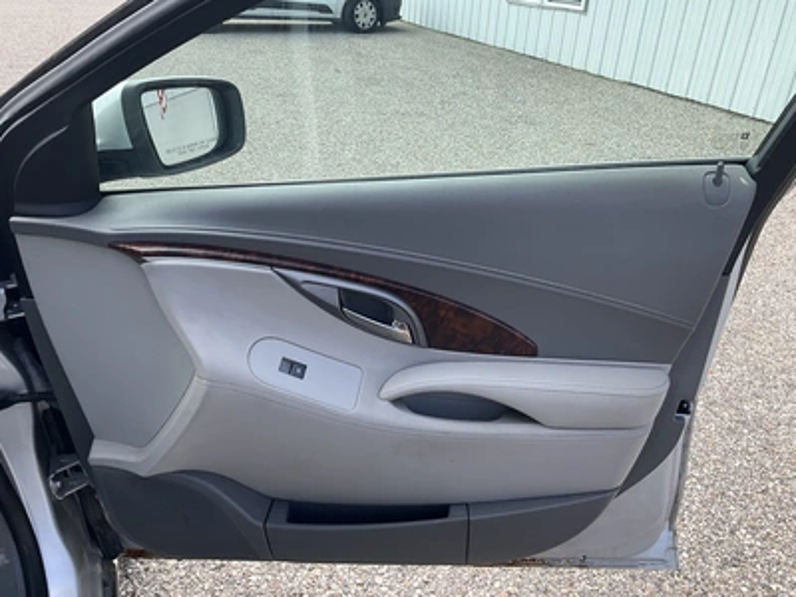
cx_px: 398
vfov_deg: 48.2
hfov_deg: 61.7
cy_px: 298
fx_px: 667
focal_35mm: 29
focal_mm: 3
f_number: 1.8
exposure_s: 1/428
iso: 25
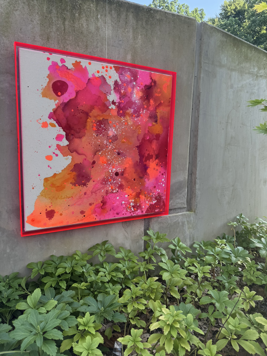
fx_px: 247
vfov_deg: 71.6
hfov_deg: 56.8
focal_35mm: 24
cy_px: 178
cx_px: 134
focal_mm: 6.76
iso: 80
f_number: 1.78
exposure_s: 1/309
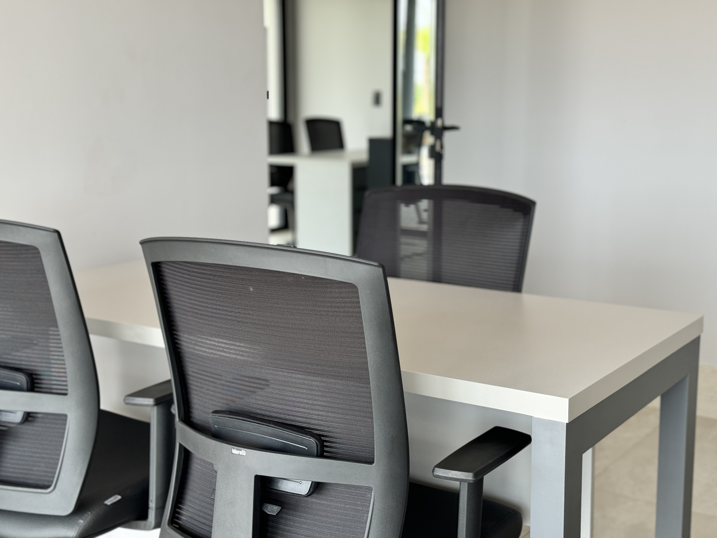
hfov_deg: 39.7
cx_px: 358
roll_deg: +0.7
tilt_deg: -10.6
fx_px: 994
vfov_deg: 30.3
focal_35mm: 48
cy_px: 269
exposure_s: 1/106
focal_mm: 6.76
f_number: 1.78
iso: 100
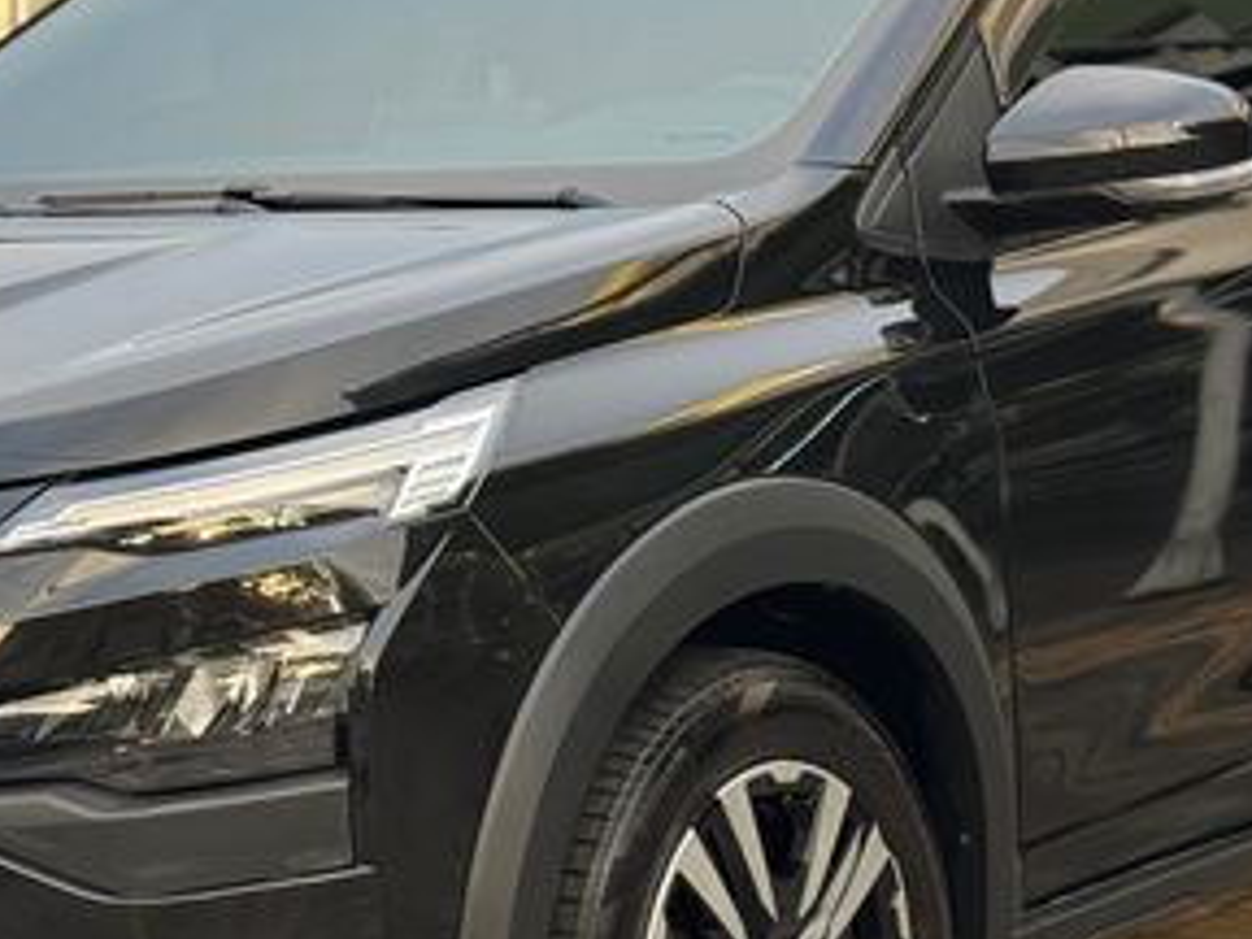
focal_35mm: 135
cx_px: 600
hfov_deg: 14.6
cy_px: 400
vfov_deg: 11.0
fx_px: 4883
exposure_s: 1/172
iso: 64
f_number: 1.78
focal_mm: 6.76
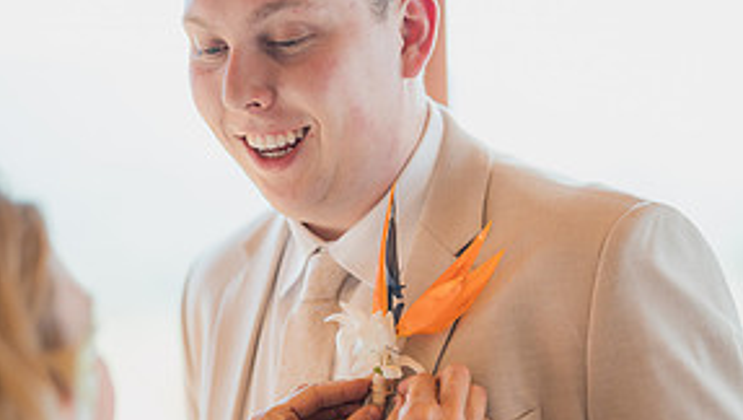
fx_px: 1617
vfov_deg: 14.7
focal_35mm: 82
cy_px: 347
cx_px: 386
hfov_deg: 25.9
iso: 400
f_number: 1.3
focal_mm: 50
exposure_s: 1/2500
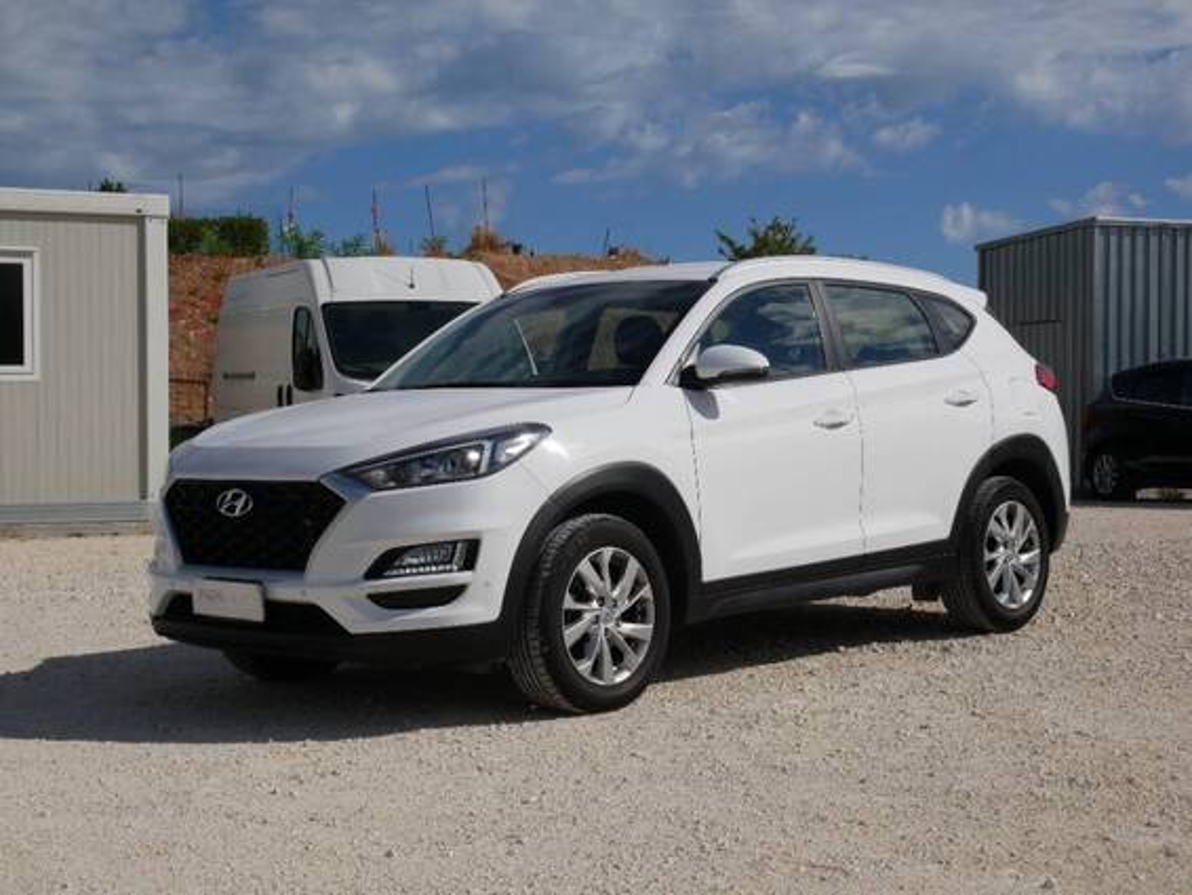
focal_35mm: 58
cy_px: 448
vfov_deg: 25.2
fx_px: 1998
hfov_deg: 33.2
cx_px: 596
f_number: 11
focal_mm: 29
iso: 200
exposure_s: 1/800
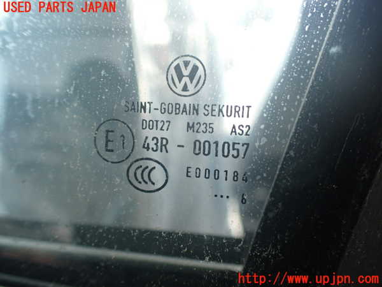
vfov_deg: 46.8
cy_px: 144
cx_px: 191
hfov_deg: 60.0
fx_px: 331
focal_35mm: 30
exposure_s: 1/125
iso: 320
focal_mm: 5.4
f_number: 2.3
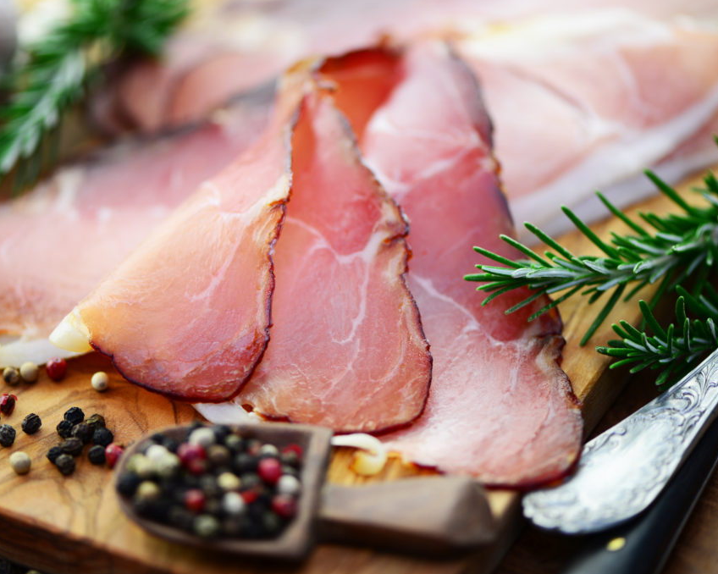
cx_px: 358
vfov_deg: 13.0
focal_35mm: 119
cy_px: 287
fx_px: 2528
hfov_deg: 16.2
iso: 100
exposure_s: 1/100
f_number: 3
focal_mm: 105
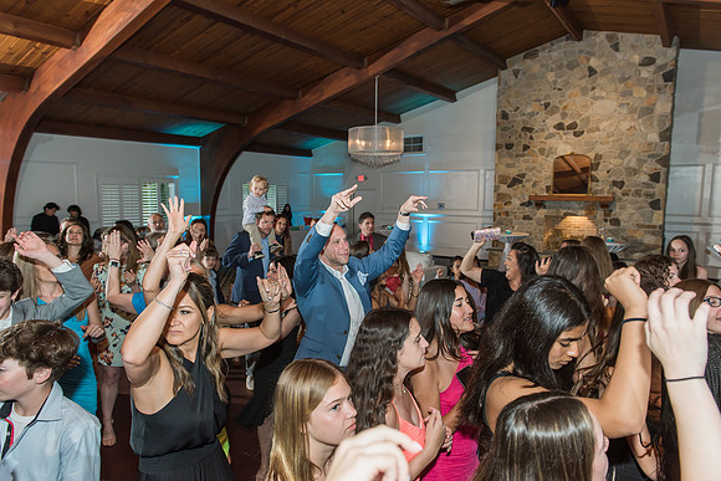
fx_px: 481
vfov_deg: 53.2
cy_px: 240
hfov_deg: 73.7
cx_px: 360
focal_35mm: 24
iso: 800
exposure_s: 1/125
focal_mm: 24
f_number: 4
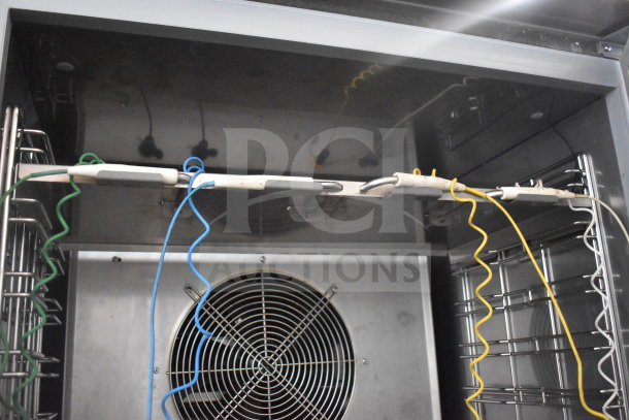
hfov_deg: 57.2
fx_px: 577
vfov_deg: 40.0
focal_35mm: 33
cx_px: 314
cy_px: 210
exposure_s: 1/40
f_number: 3.8
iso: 10000
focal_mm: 22
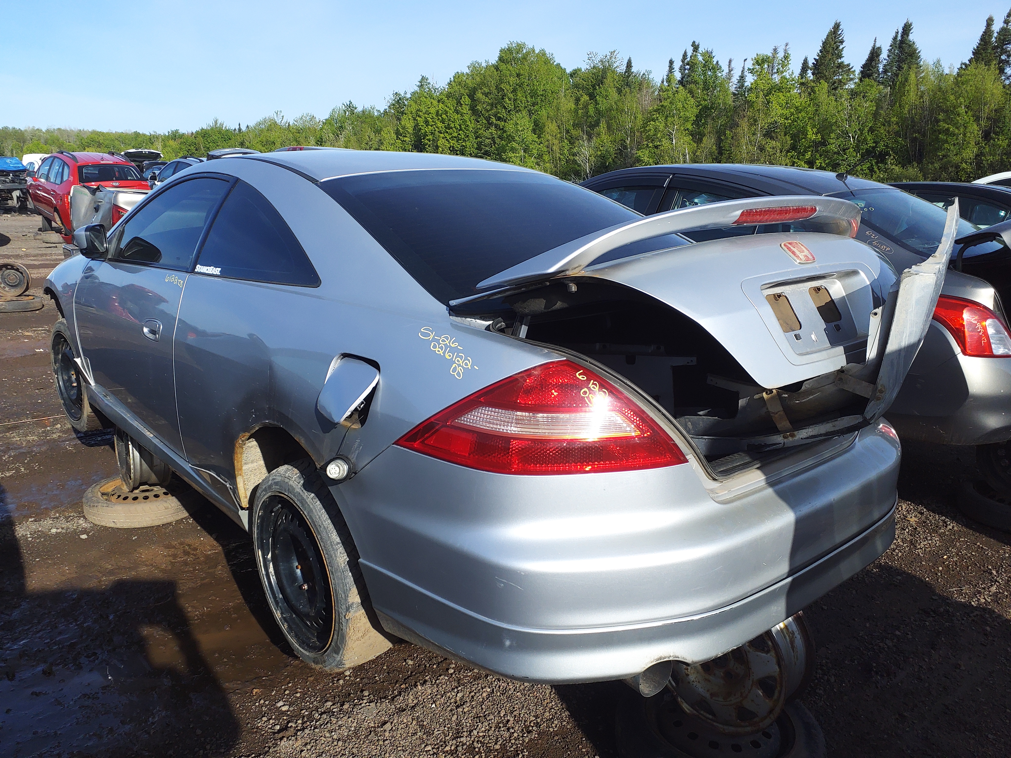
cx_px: 506
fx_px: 759
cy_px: 379
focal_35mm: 26
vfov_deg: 53.1
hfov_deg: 67.3
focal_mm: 3.58
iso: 40
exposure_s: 1/1412
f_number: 1.9
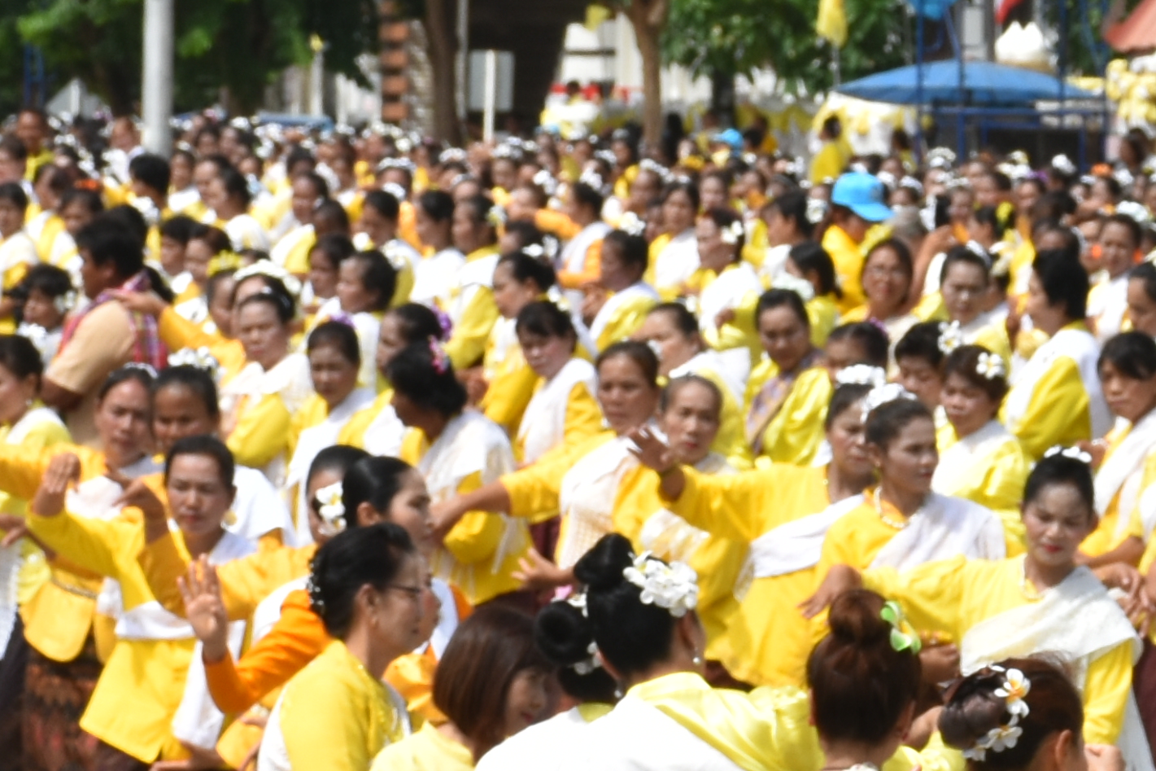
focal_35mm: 418
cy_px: 687
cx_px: 924
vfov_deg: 3.3
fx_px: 13420
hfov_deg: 4.9
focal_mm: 66
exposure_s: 1/400
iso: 200
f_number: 10
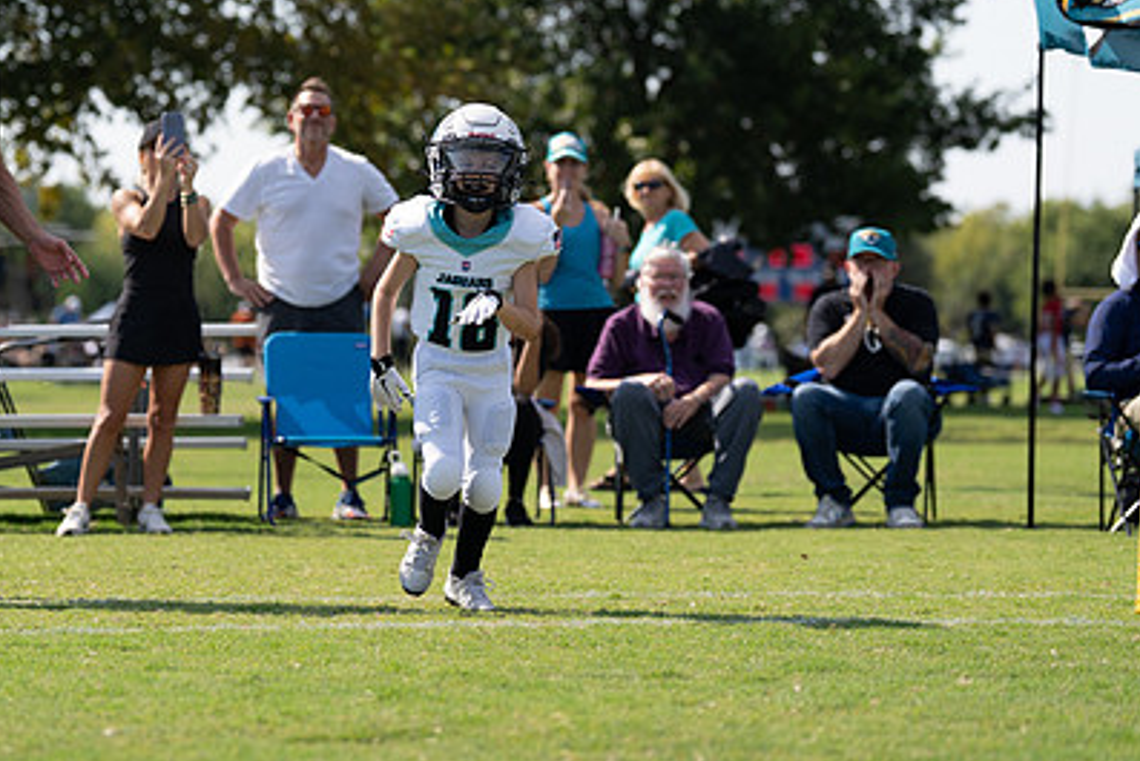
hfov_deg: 13.2
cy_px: 283
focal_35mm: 155
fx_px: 4910
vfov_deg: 8.9
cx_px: 451
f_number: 2.8
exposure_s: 1/2500
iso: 200
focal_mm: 106
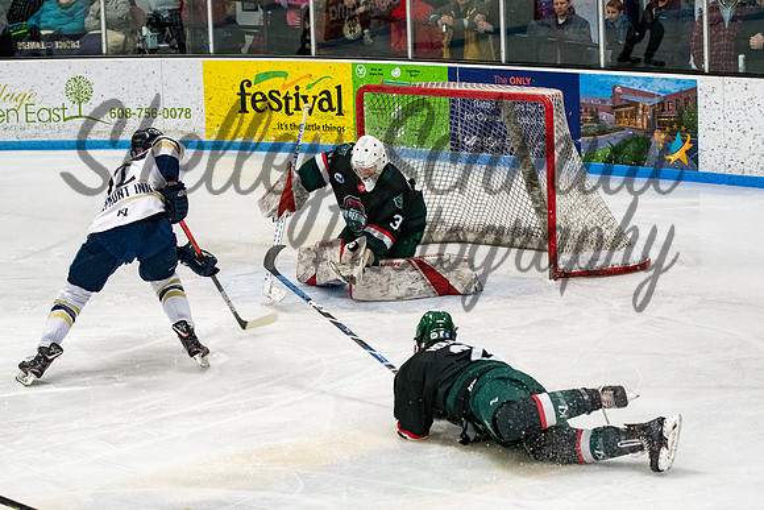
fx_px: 2567
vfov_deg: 11.3
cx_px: 440
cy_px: 294
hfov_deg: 16.9
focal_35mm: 121
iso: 2500
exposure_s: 1/800
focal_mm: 70
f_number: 3.5
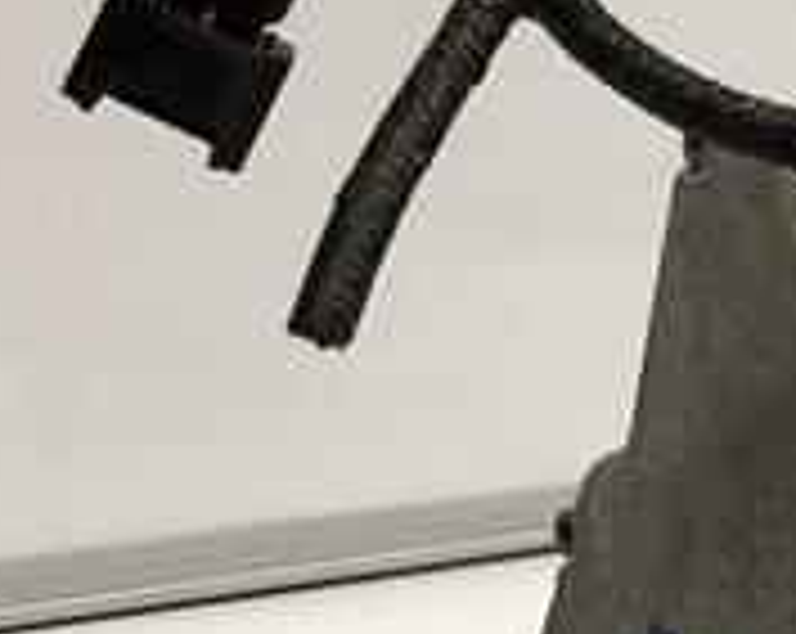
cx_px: 1043
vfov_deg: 15.4
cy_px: 481
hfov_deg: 18.1
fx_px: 2328
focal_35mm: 99
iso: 40
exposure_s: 1/25
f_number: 1.8
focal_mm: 3.99
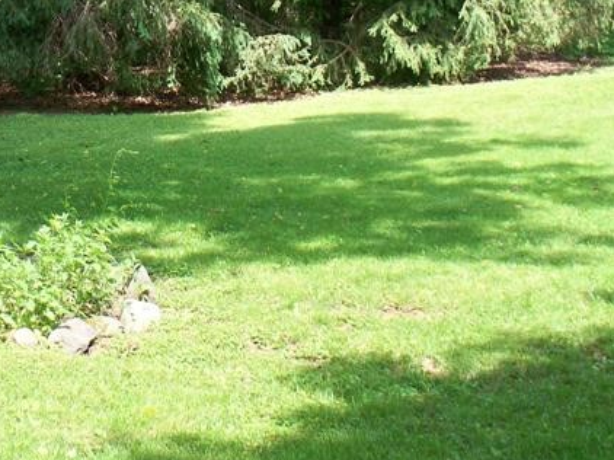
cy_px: 45
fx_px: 1507
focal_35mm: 85
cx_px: 86
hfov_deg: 22.6
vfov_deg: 17.1
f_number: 2.8
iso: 80
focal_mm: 7.54
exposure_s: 1/200
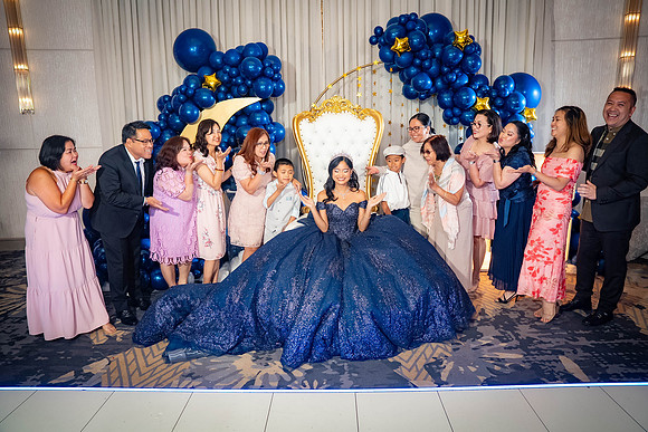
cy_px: 216
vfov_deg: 53.2
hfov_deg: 73.7
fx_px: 432
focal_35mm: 24
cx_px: 324
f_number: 3.5
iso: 1250
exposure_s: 1/160
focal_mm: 24
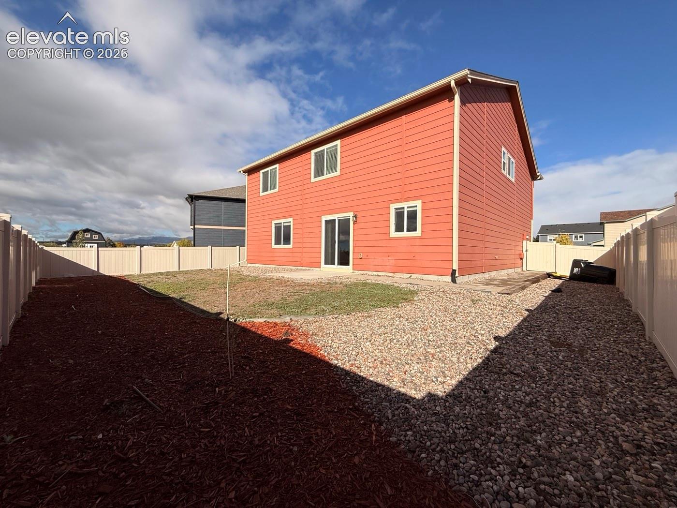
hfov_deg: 102.1
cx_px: 338
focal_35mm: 14
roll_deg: -0.4
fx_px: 274
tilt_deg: +0.3
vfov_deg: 85.7
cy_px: 254
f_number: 2.2
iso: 50
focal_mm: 2.22
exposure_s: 1/3460
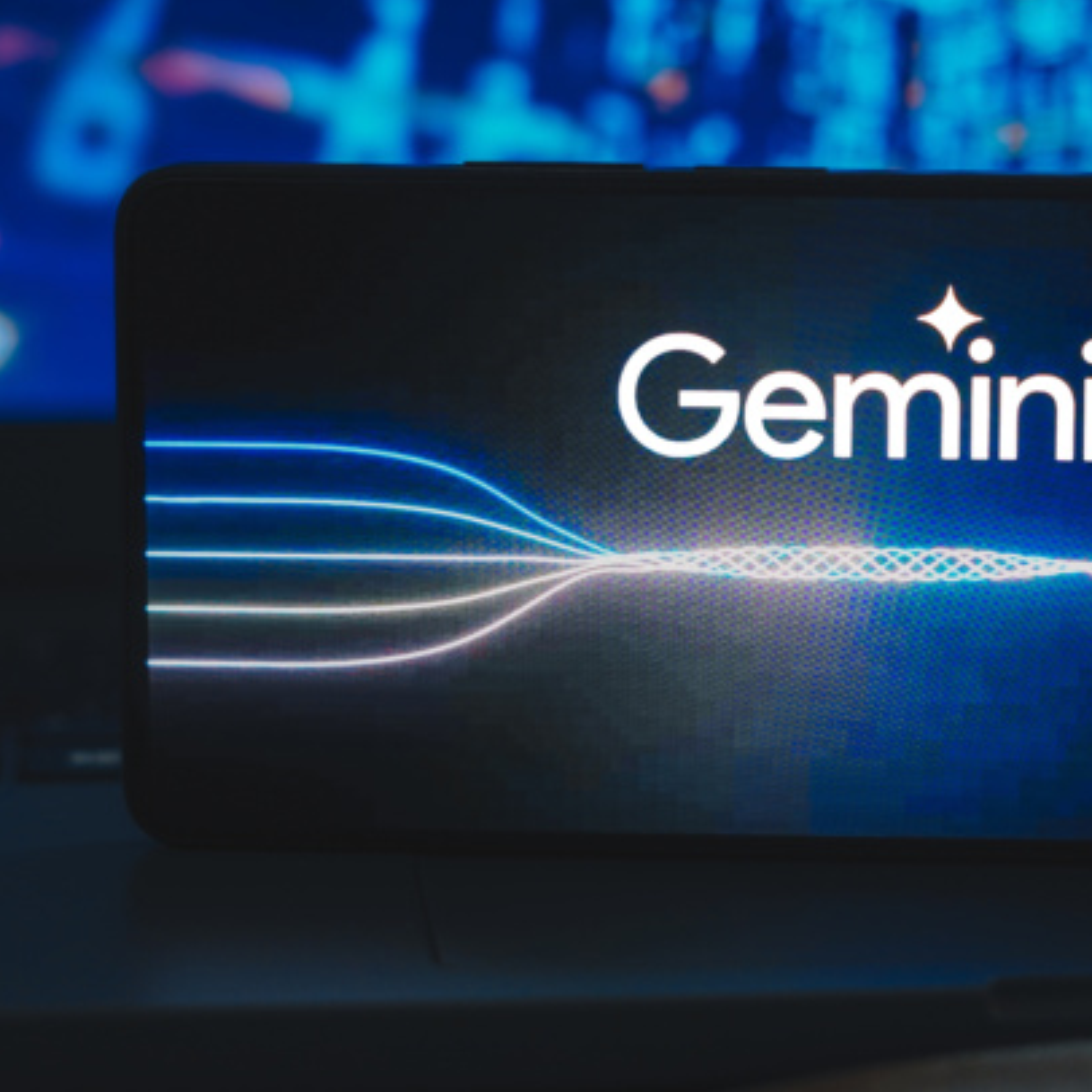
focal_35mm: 110
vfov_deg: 15.8
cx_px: 874
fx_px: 3926
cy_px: 515
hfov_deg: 15.7
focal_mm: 50
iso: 250
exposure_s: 1/15
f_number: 2.8
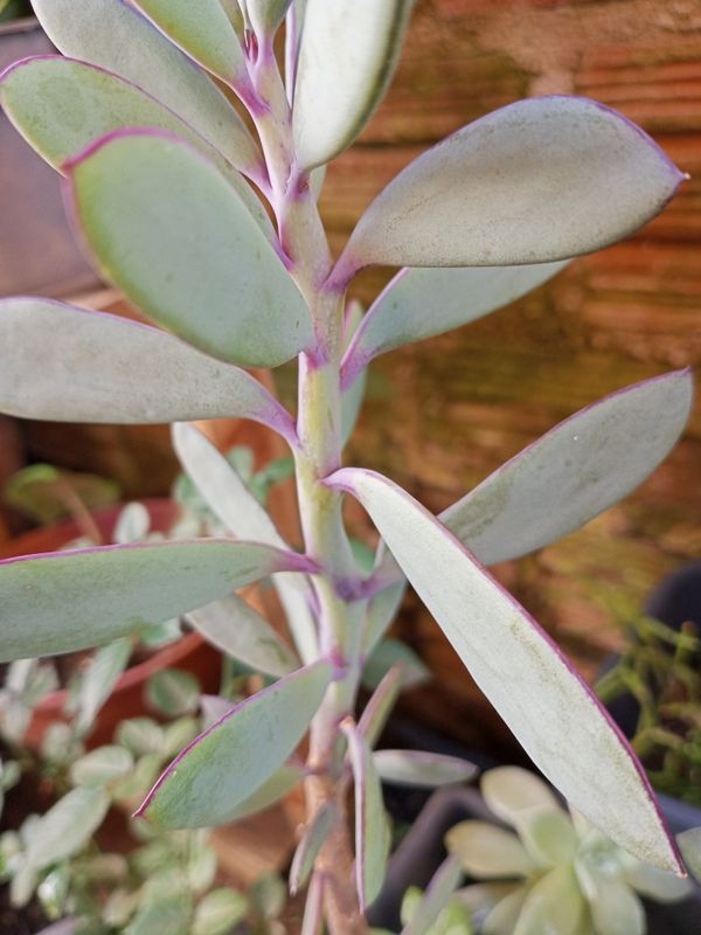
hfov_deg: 51.4
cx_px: 350
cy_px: 468
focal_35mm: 27
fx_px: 729
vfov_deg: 65.3
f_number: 1.6
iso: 308
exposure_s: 1/60
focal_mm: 4.11
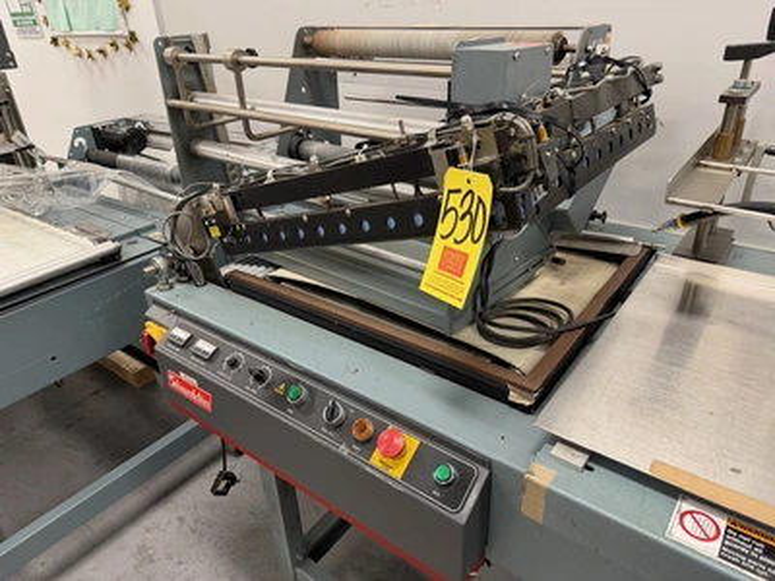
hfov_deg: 71.6
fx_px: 537
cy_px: 290
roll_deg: +3.8
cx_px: 388
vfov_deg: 56.8
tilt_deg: -28.1
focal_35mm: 24
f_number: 1.78
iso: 250
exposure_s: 1/60
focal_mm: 6.76
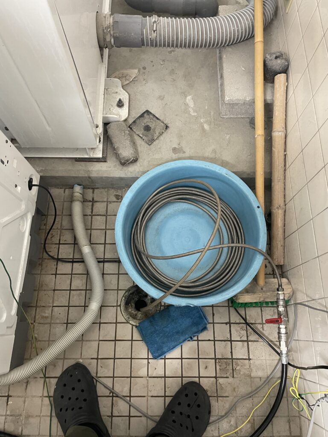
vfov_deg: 67.3
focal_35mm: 26
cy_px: 218
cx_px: 164
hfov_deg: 53.1
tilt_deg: -70.5
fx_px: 328
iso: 500
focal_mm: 4.2
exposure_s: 1/54
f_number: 1.6
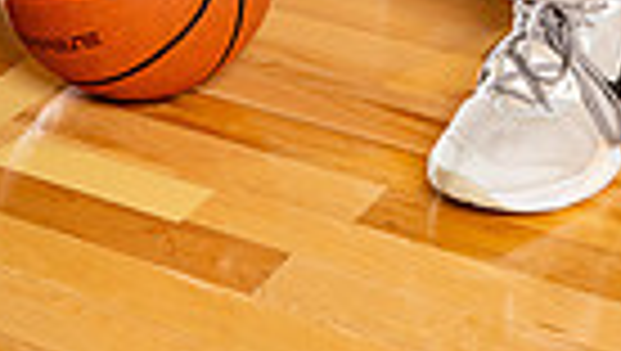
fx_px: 1813
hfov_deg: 19.4
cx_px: 324
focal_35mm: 110
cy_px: -616
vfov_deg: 9.3
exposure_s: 1/200
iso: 640
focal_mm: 32.3
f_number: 7.1
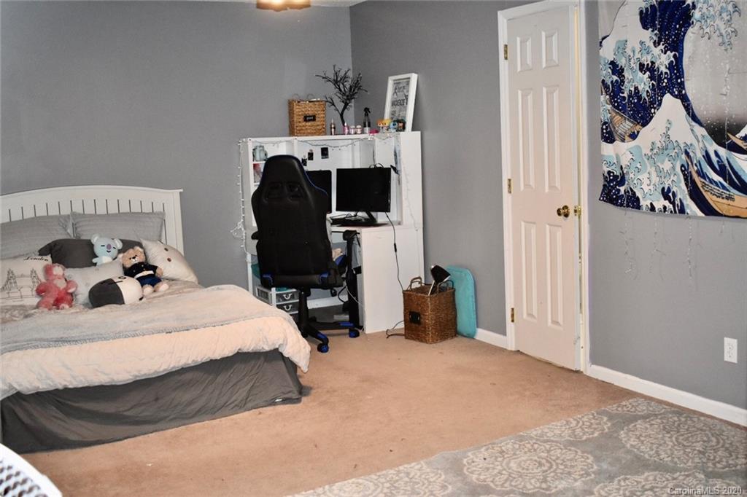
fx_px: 809
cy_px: 248
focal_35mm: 39
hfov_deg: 49.6
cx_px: 374
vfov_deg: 34.2
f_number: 4
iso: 1600
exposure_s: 1/125
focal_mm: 26
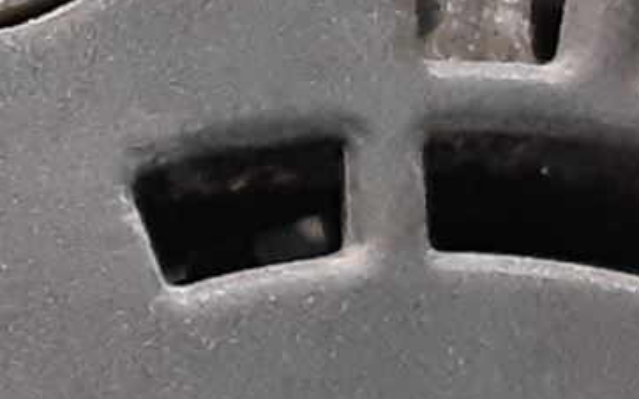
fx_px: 2716
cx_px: -395
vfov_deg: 8.4
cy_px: 406
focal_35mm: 156
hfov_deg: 12.6
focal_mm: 3.93
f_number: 1.7
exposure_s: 1/50
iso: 320
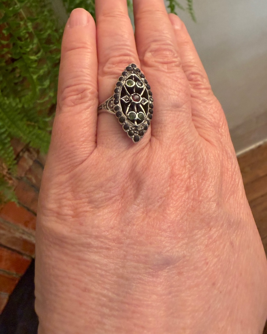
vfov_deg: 62.1
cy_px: 152
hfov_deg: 51.5
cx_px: 135
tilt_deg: -50.1
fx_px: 277
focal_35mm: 28
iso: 320
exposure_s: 1/50
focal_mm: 2.22
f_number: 2.2
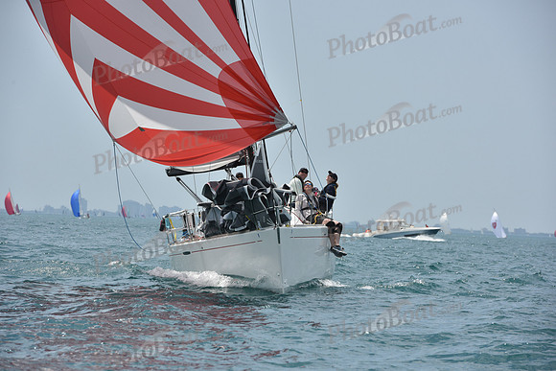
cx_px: 278
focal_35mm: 195
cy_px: 186
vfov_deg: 7.0
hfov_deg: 10.5
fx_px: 3012
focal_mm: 195
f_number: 9
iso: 250
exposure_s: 1/1250
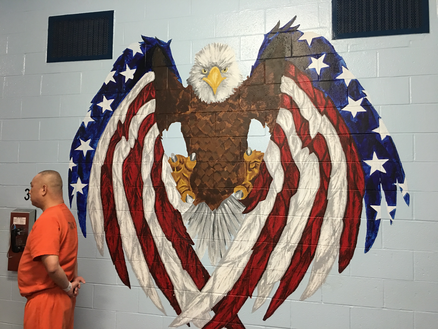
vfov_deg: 48.2
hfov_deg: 61.7
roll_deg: -1.7
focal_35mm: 29
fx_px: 367
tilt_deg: +6.4
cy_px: 164
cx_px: 219
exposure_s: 1/15
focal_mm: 4.15
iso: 64
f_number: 2.2
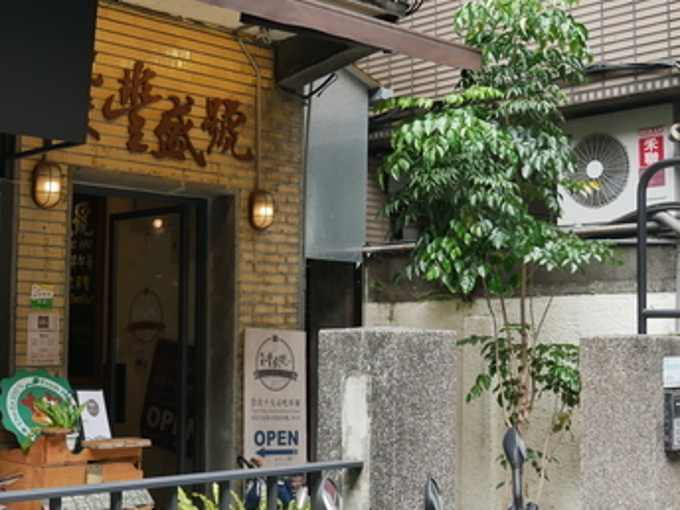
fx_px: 1120
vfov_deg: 25.7
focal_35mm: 57
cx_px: 215
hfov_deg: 33.4
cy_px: 263
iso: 200
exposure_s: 1/160
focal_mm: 14
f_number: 4.5
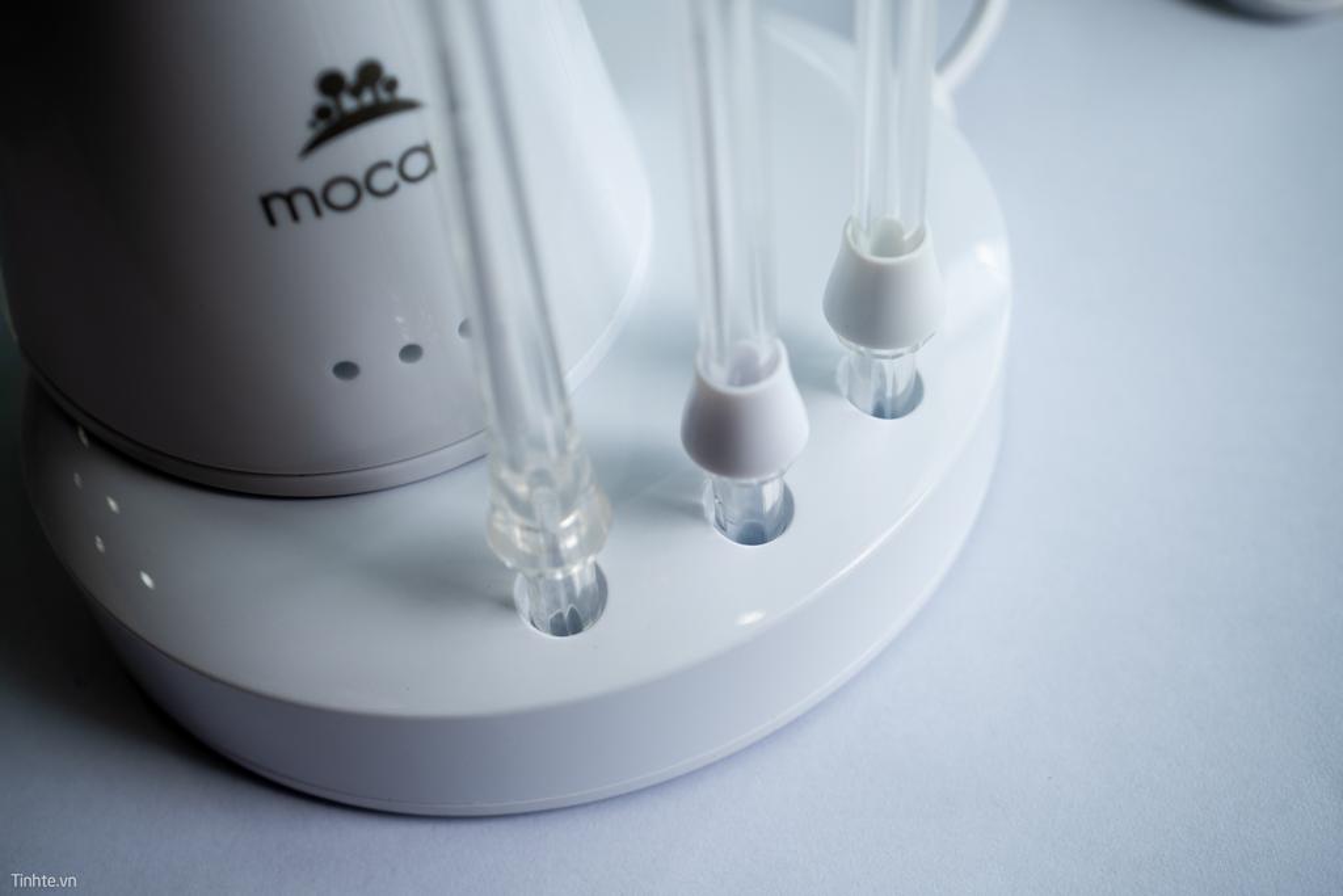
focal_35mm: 45
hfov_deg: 43.6
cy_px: 448
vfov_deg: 29.9
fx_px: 1679
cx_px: 672
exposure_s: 1/125
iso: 100
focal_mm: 30
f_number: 5
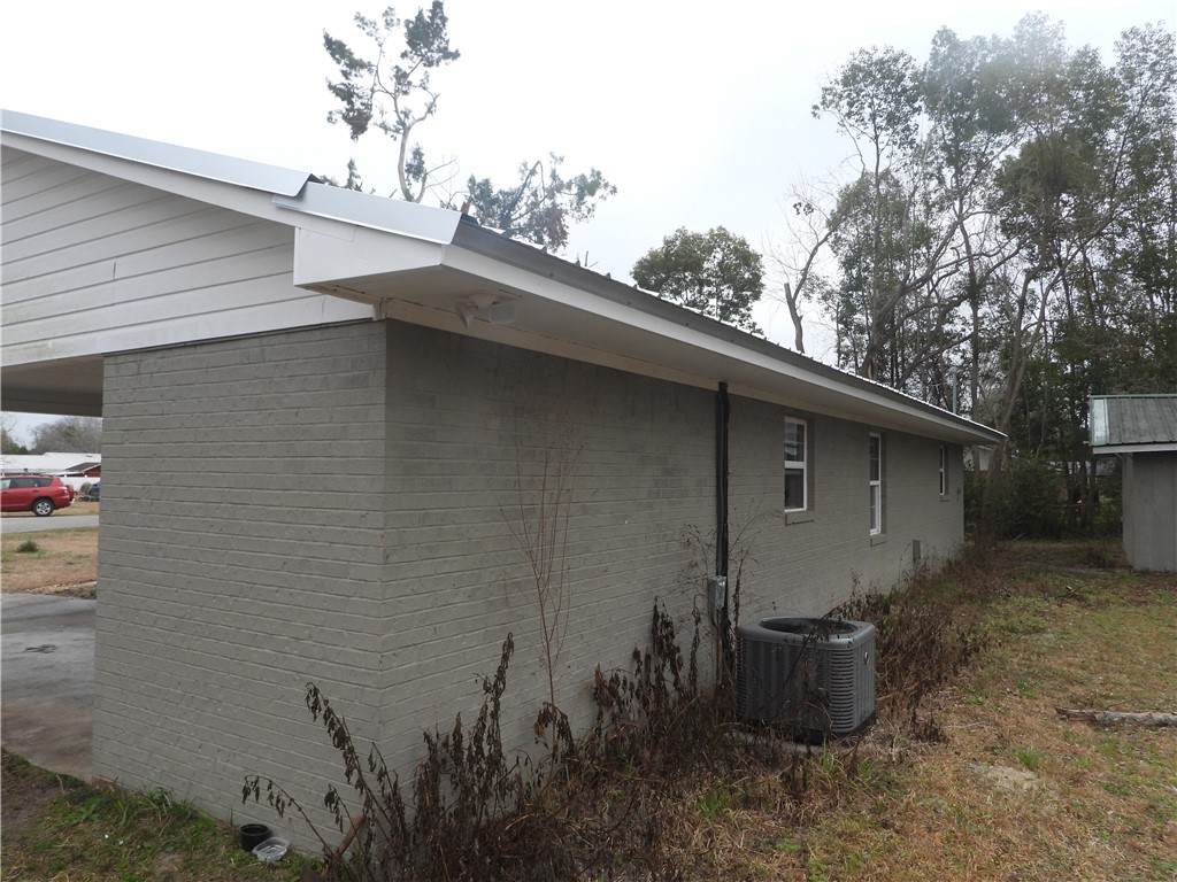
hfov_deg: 71.6
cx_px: 588
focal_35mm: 24
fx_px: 816
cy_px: 441
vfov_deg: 56.8
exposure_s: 1/640
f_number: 2.8
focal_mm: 4.3
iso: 100
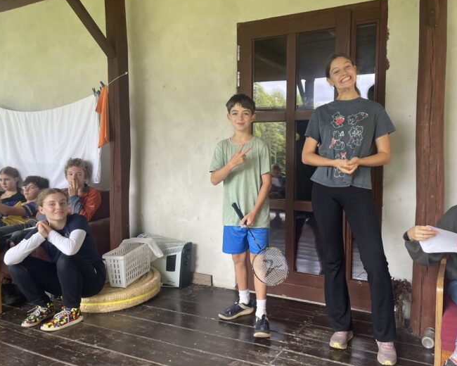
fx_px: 406
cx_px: 266
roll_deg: +0.0
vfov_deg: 48.5
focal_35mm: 30
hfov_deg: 58.4
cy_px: 193
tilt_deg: -4.0
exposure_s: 1/121
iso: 100
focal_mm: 4.2
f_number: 1.6
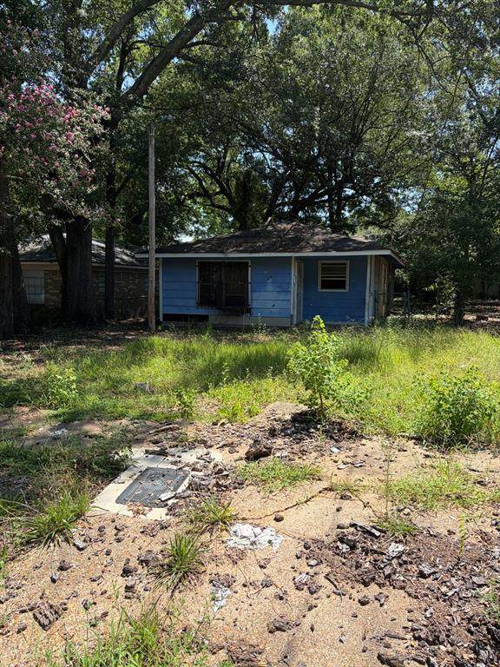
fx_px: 501
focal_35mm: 26
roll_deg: -0.1
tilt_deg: -6.8
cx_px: 250
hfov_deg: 53.1
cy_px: 334
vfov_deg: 67.3
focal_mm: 5.96
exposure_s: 1/1953
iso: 50
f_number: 1.6
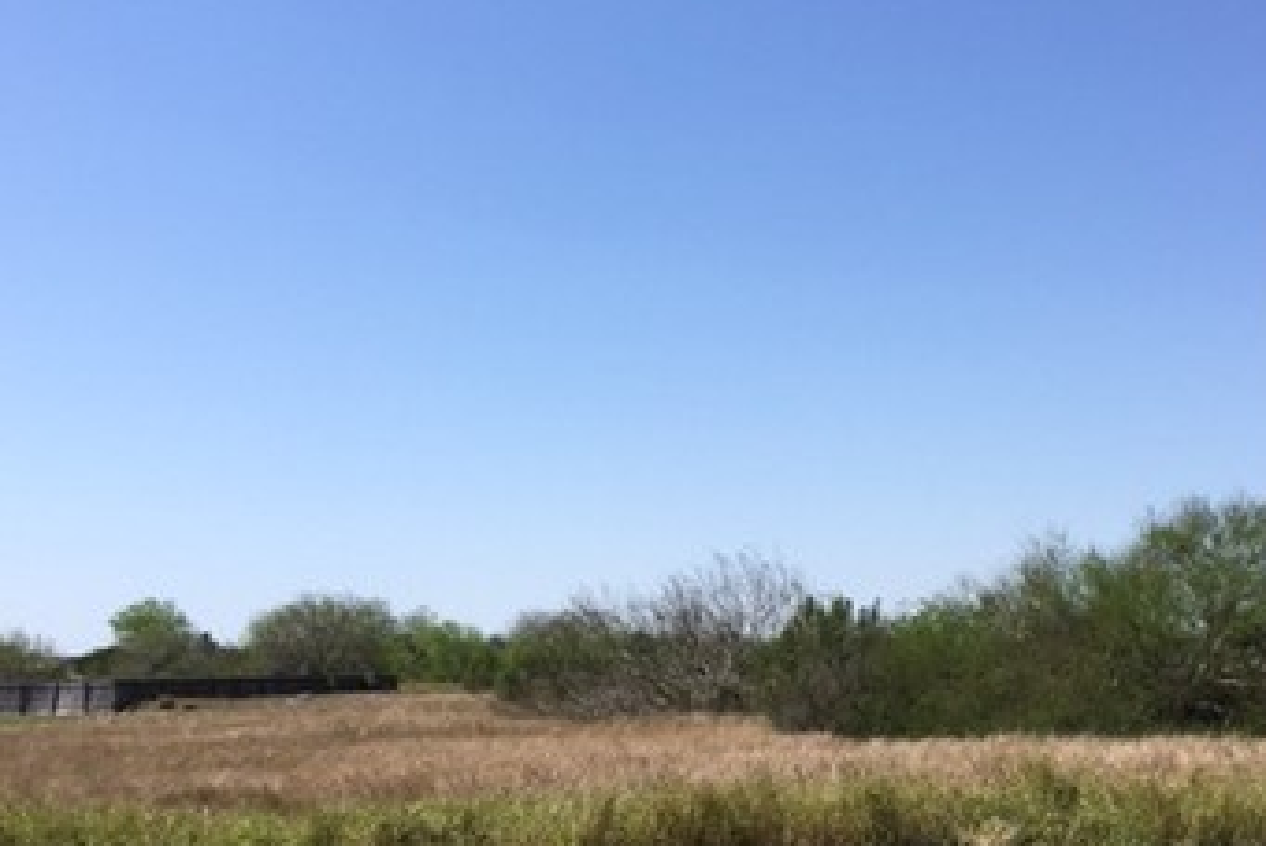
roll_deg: -0.1
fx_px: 1865
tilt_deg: +3.9
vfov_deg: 25.3
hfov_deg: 37.4
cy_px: 620
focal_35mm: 53
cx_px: 717
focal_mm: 4.15
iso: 25
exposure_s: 1/1832
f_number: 2.2
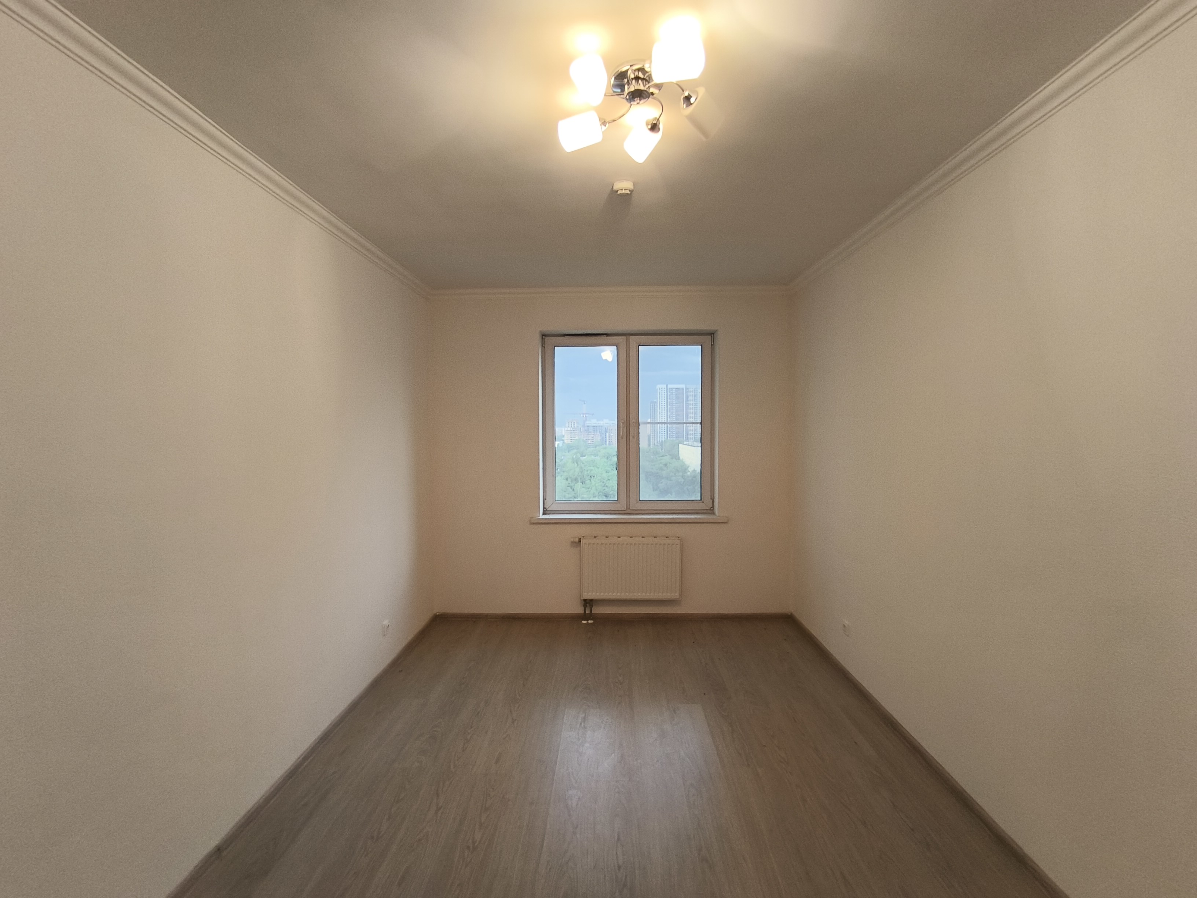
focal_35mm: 16
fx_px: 553
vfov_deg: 78.1
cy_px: 449
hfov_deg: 94.5
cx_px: 598
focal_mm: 1.65
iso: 80
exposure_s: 1/50
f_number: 2.2
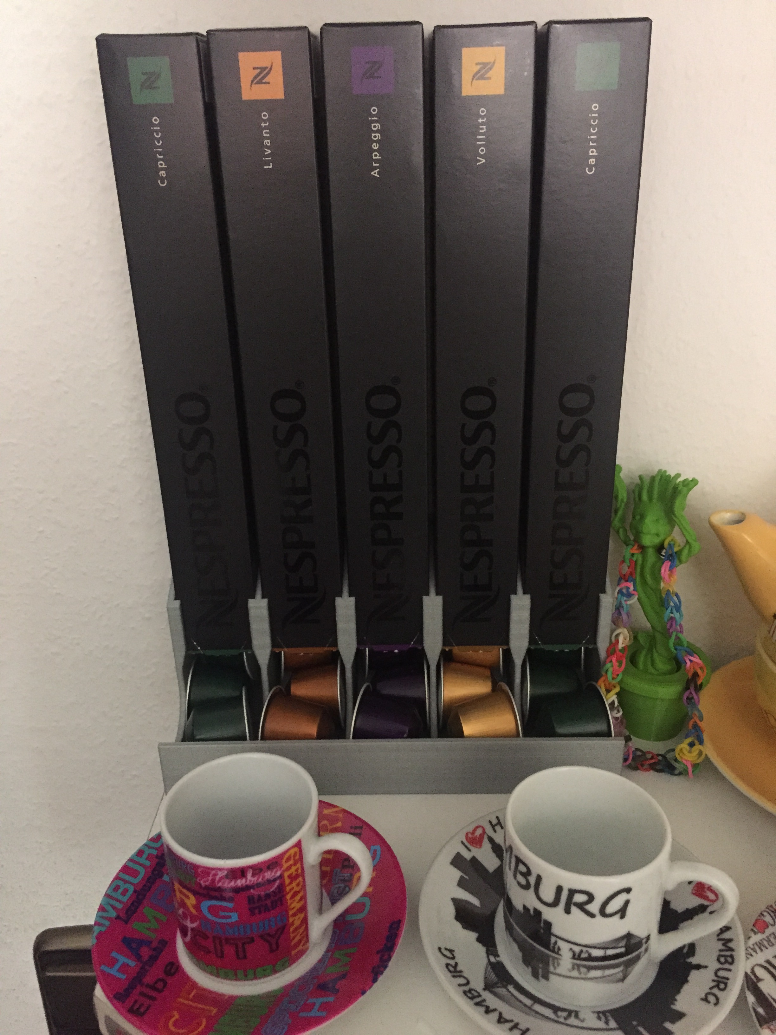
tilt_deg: -25.5
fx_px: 867
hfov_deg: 48.2
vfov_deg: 61.7
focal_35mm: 29
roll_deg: +0.4
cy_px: 518
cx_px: 388
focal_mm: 4.15
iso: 400
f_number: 2.2
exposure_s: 1/15
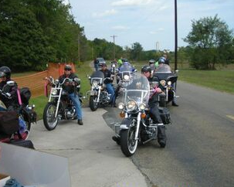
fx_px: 339
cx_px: 97
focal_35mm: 49
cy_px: 88
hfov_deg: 38.0
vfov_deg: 30.8
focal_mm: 6.3
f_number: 6.4
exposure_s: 1/135
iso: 50
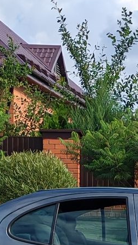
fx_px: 1092
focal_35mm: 168
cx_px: 178
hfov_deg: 7.2
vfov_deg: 12.1
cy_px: 382
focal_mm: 5.52
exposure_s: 1/1700
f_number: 1.95
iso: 50
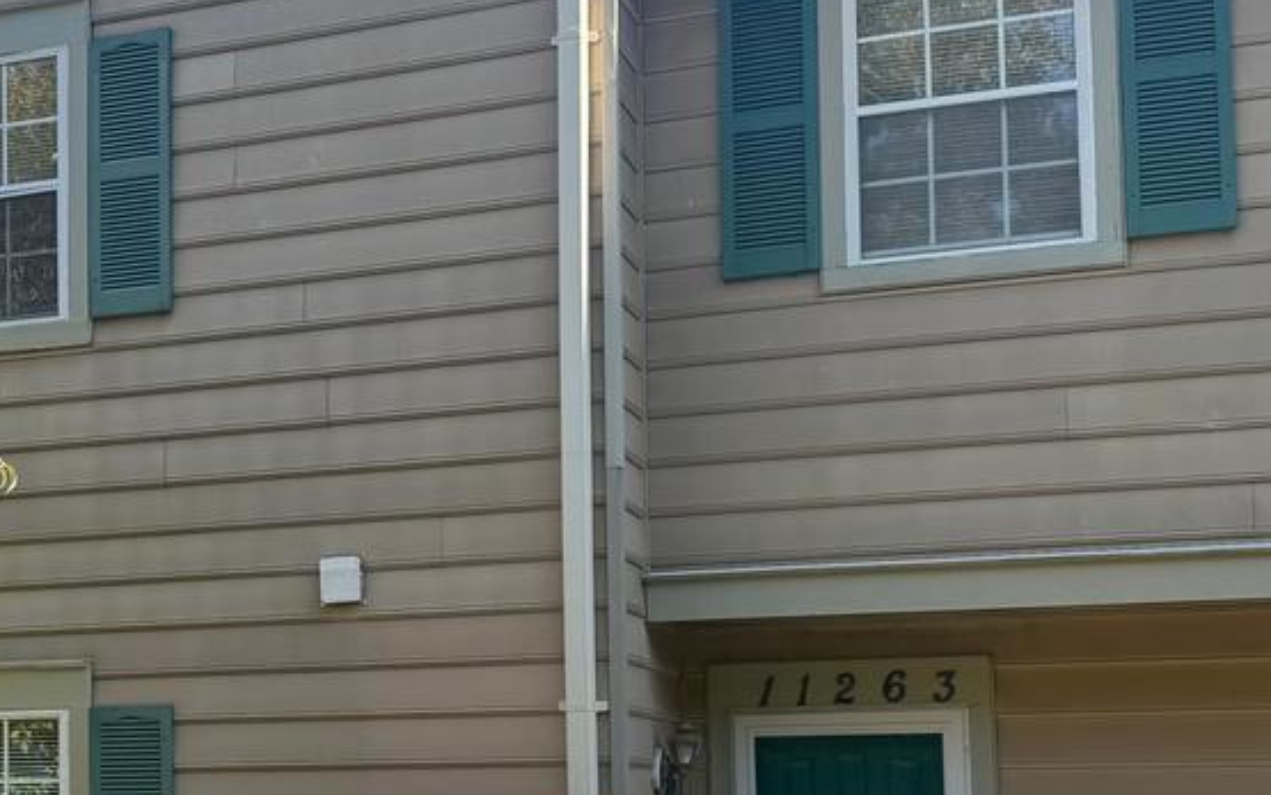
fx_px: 2286
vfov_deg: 19.5
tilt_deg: +4.6
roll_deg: +0.2
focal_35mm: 66
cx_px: 137
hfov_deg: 29.8
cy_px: 662
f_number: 1.78
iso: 80
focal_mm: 6.76
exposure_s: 1/938
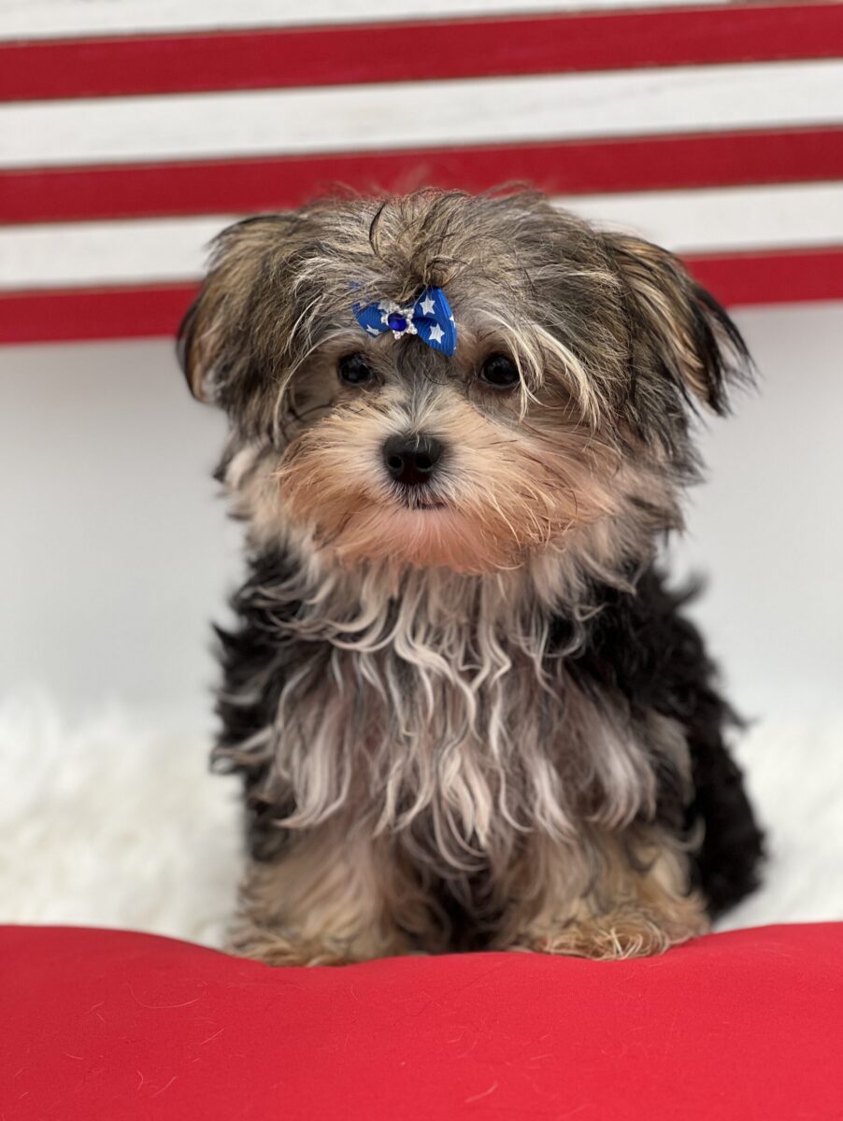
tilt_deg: -20.4
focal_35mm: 77
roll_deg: +3.3
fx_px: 2497
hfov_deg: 19.2
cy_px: 560
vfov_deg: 25.3
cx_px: 422
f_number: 2.8
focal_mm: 9
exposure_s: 1/121
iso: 50
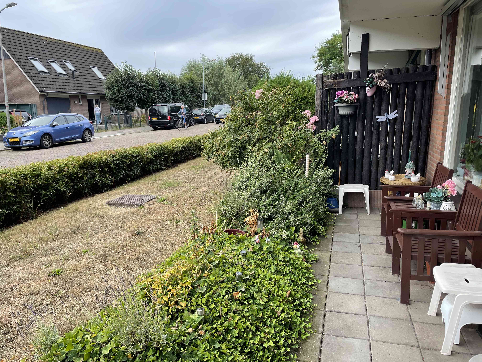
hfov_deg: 67.3
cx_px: 241
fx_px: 362
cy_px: 181
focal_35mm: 26
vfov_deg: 53.1
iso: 32
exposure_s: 1/556
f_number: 1.6
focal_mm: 4.2
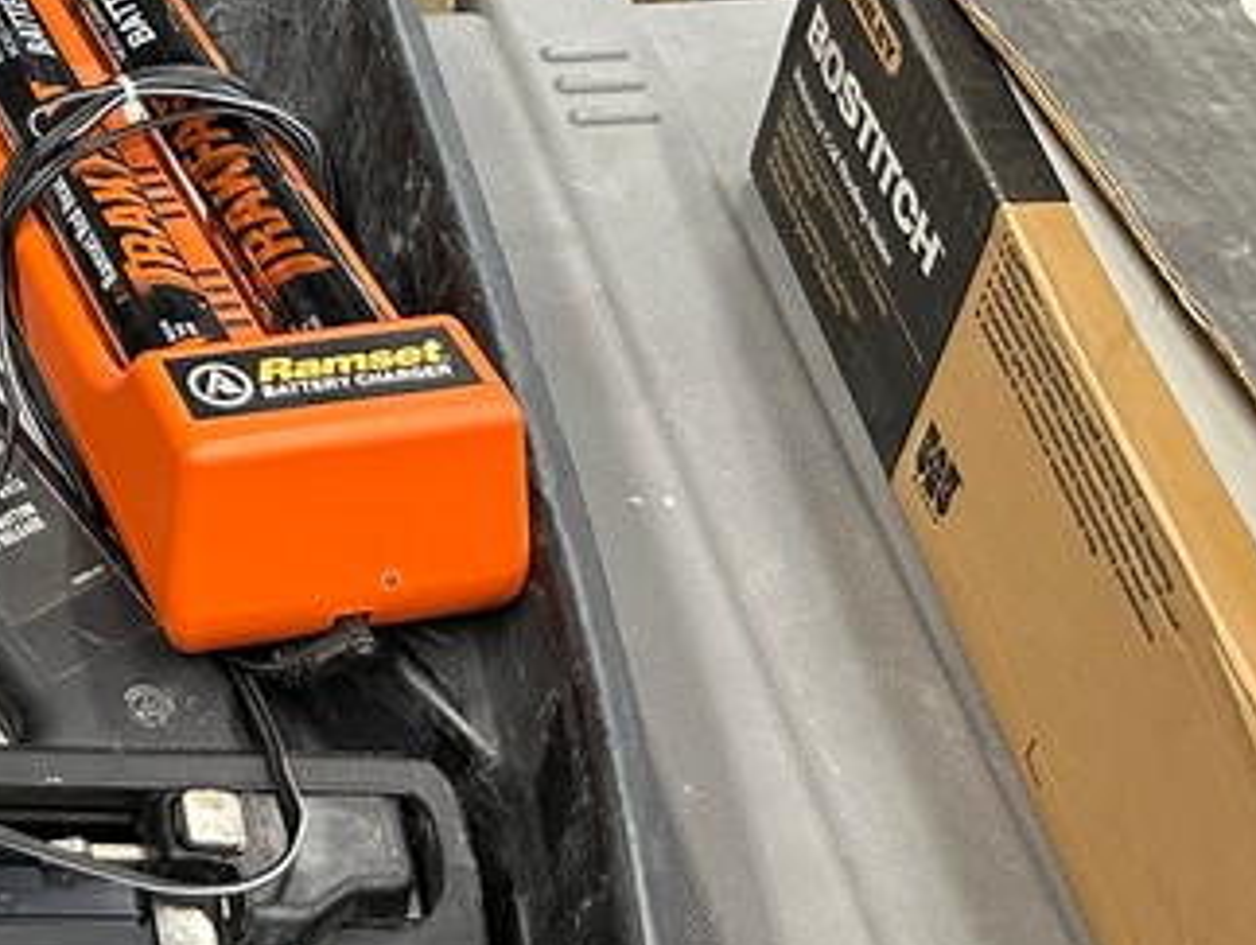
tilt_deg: -39.8
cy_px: -276
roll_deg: -1.1
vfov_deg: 18.1
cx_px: -342
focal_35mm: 76
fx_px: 2761
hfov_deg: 23.0
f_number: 1.78
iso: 250
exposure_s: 1/60
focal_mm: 6.86
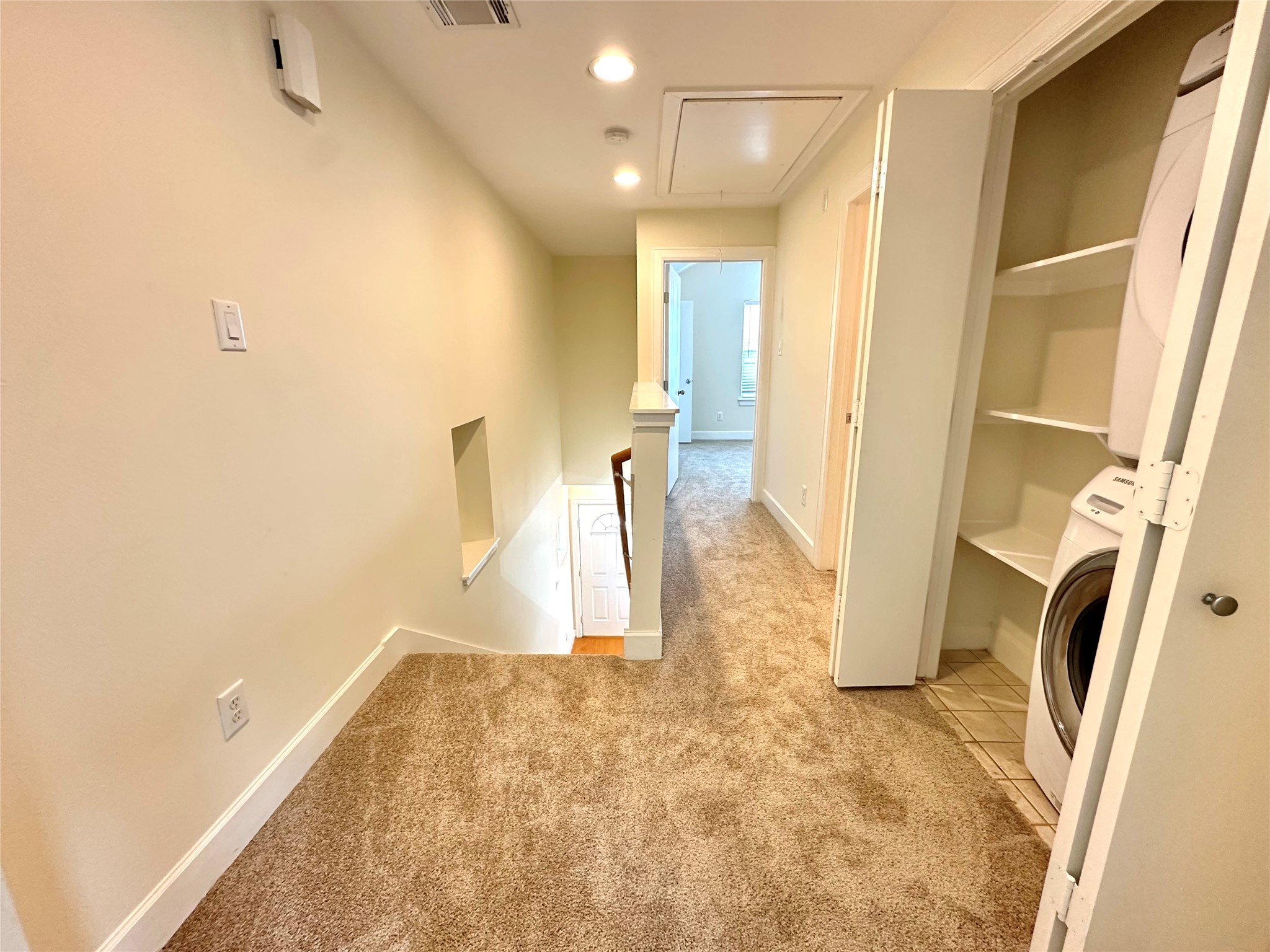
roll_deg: +0.8
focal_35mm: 14
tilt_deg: -12.8
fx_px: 514
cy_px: 476
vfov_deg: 85.7
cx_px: 635
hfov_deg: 102.1
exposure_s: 1/60
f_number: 2.2
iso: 400
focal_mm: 2.22
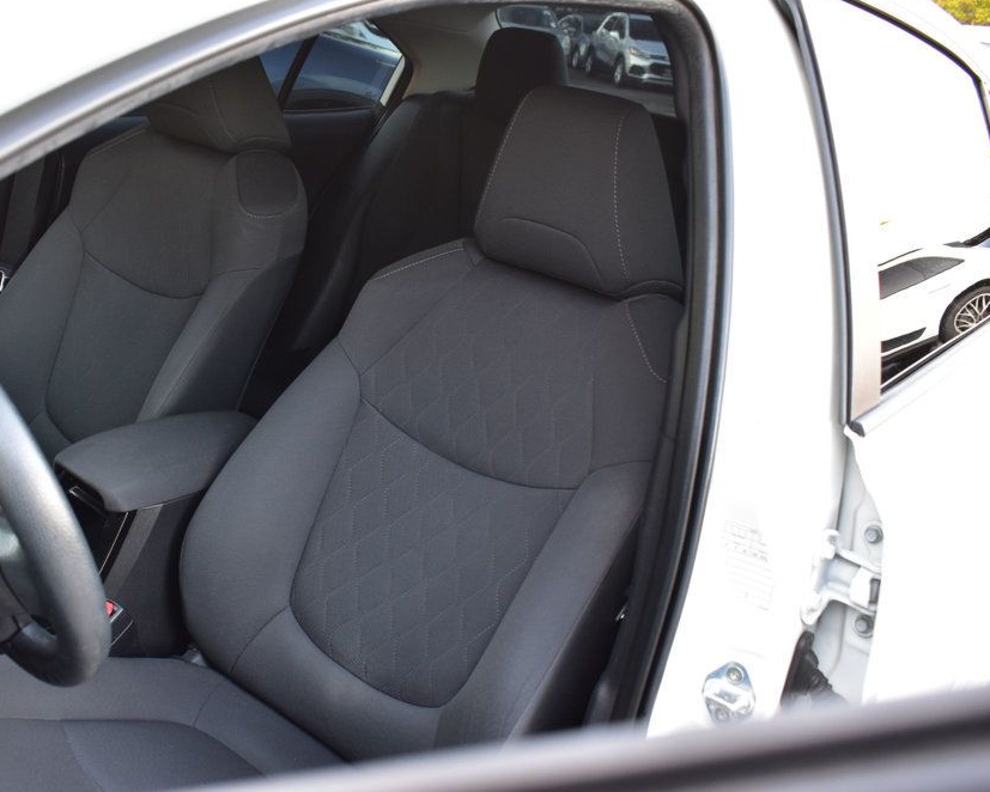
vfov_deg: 40.6
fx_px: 1072
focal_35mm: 37
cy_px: 391
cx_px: 381
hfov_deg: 49.2
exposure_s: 1/15
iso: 450
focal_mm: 21
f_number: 6.3
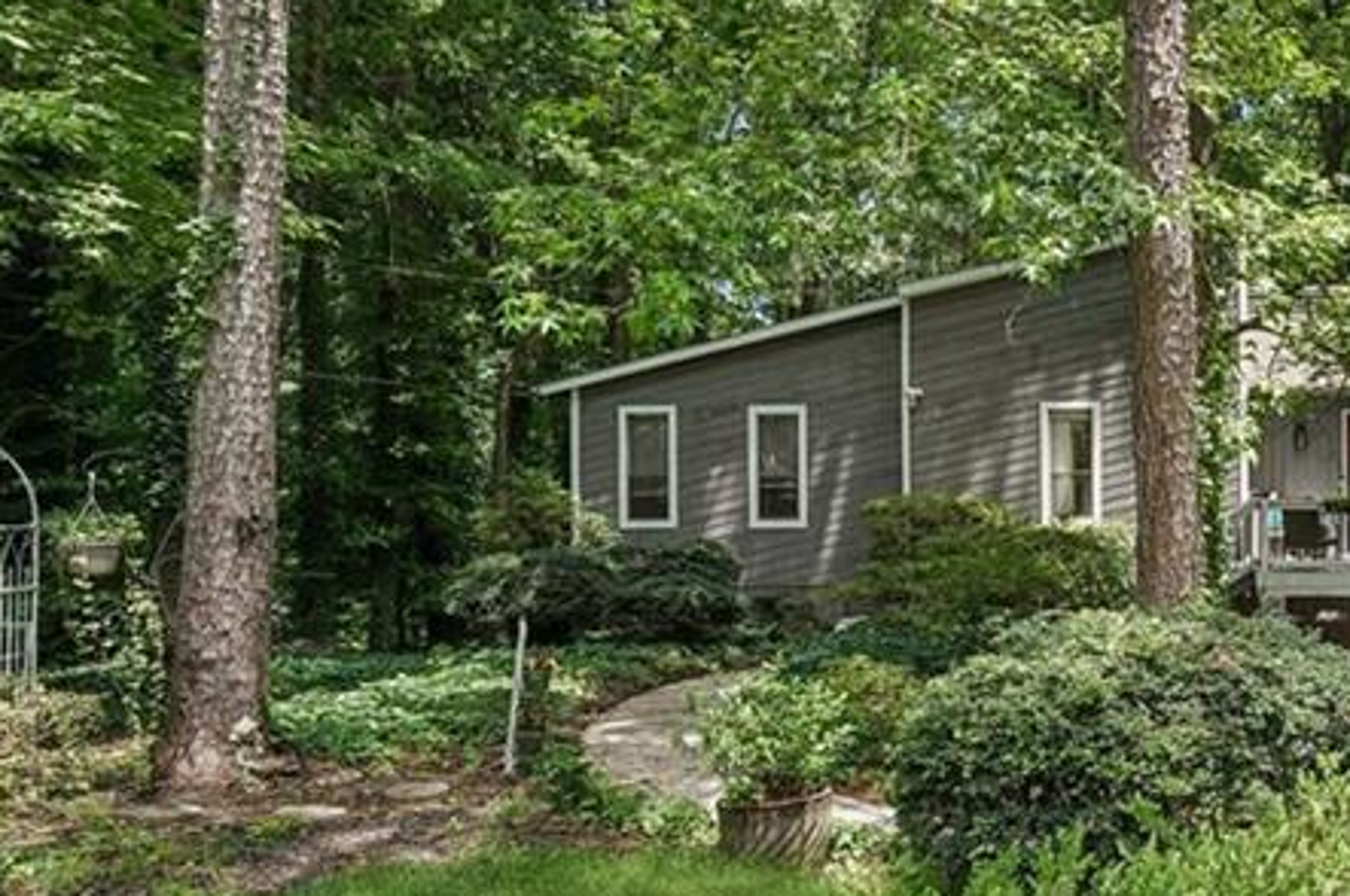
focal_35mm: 38
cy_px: 489
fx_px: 1429
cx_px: 1195
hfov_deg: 46.1
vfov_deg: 34.8
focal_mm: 16.5
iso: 800
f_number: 8
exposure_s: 1/320
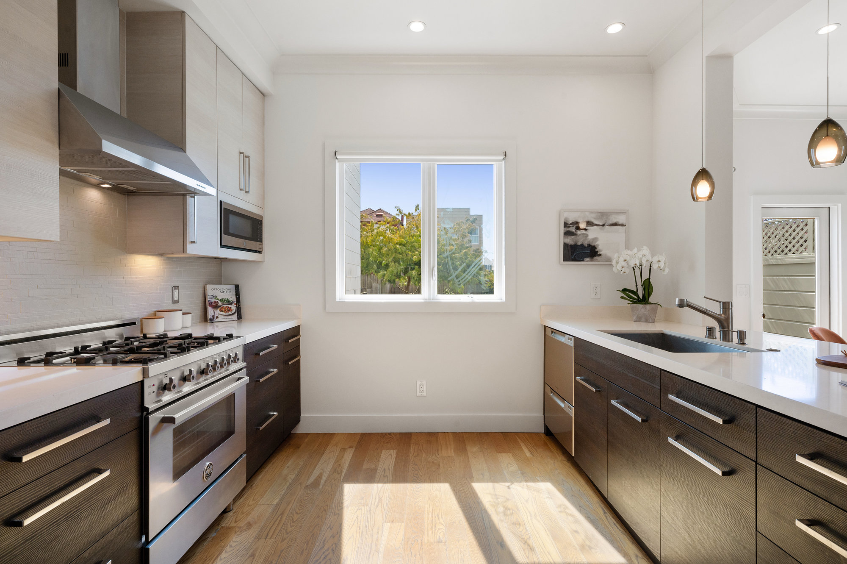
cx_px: 424
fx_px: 388
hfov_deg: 95.0
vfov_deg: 72.0
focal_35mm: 16
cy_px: 282
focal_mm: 16.5
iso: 400
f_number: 11
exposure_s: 1/80
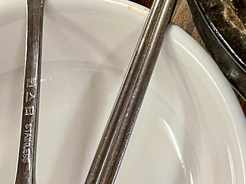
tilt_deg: -72.6
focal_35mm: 126
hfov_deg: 13.4
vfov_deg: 11.2
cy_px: -118
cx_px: 491
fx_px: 895
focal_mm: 4.2
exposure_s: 1/60
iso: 200
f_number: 1.6
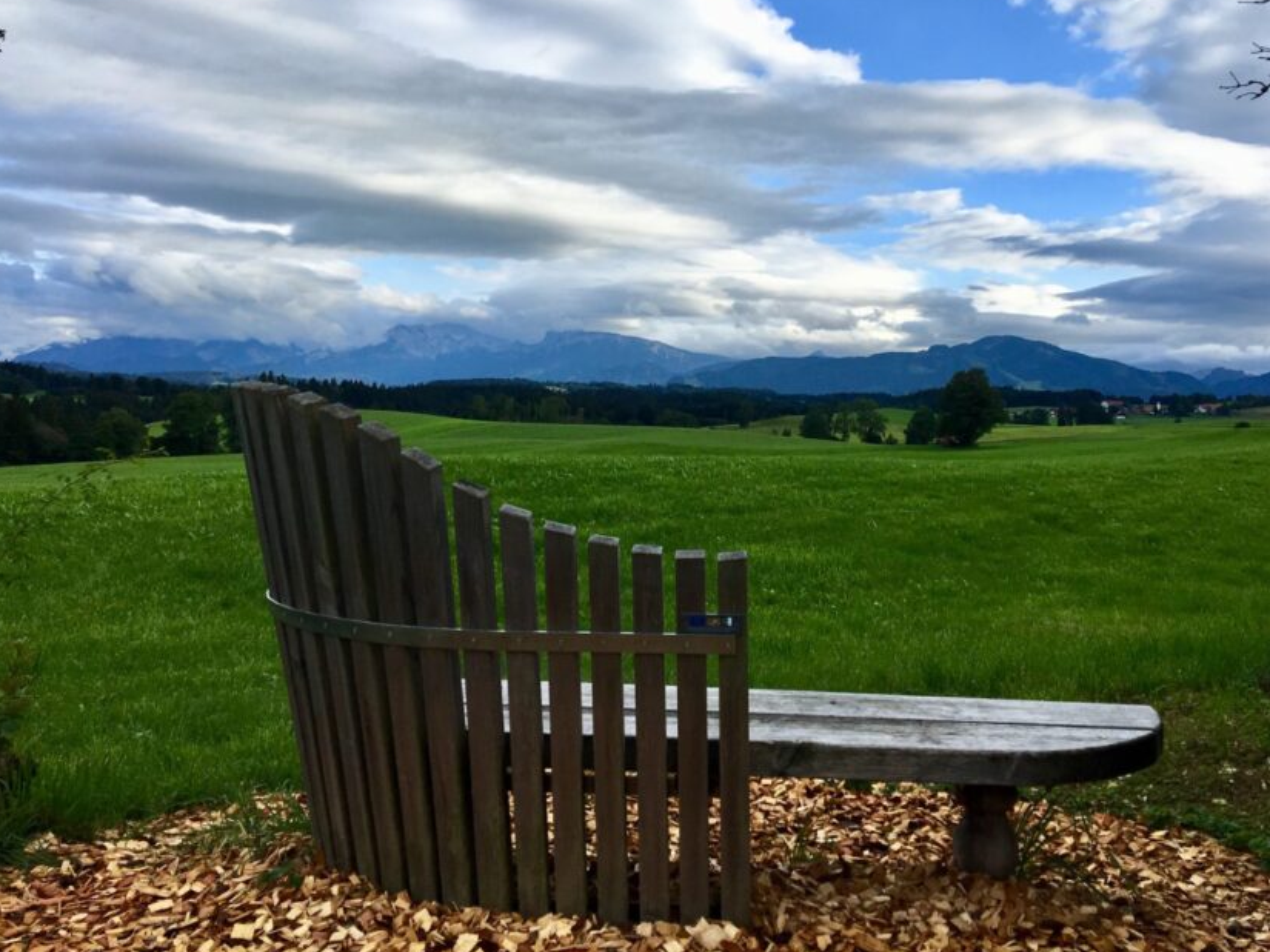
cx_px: 731
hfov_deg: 51.2
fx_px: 1321
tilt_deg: +2.8
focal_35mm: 36
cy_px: 371
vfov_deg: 39.5
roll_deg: -1.9
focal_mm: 4.15
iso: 25
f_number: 2.2
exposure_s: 1/1282
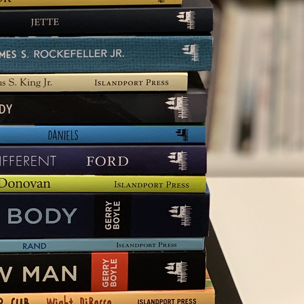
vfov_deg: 13.5
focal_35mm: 126
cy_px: -50
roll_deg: +0.8
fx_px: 1252
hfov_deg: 13.7
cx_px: 23
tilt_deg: -12.3
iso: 125
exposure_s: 1/60
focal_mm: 6
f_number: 2.4
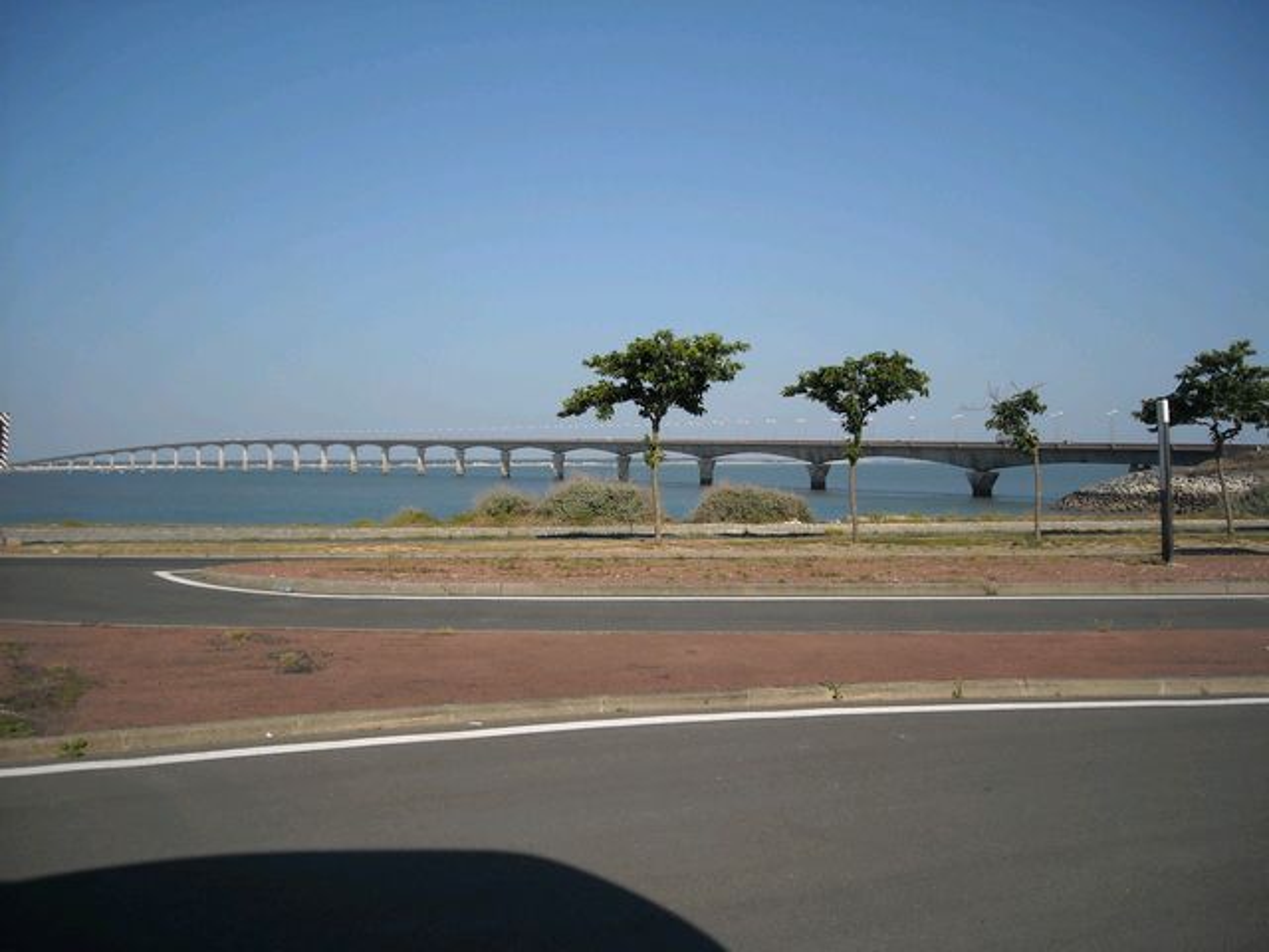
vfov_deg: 40.7
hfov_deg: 52.6
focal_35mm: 35
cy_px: 476
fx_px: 1283
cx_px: 634
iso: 64
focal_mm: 5.7
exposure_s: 1/402
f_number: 5.6
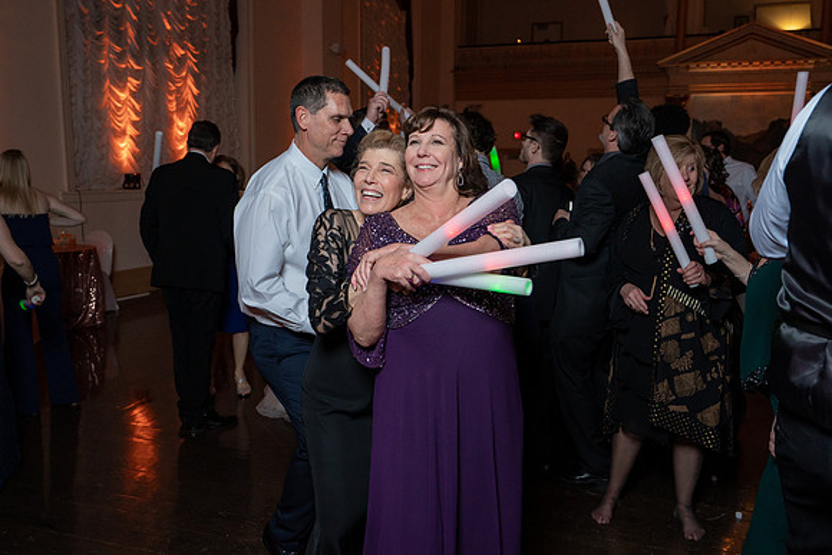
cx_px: 412
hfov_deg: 60.6
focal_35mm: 31
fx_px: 711
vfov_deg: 42.6
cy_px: 268
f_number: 4
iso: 2000
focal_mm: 29
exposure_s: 1/200
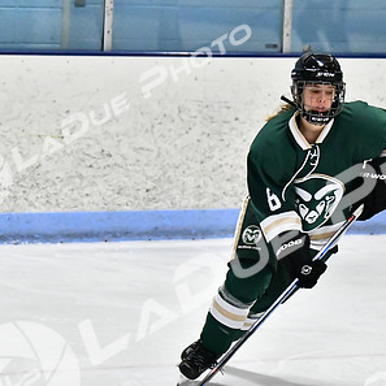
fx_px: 3646
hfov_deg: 6.1
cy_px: 246
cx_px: 252
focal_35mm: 289
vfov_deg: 6.1
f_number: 2.8
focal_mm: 116
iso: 8000
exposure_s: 1/1250
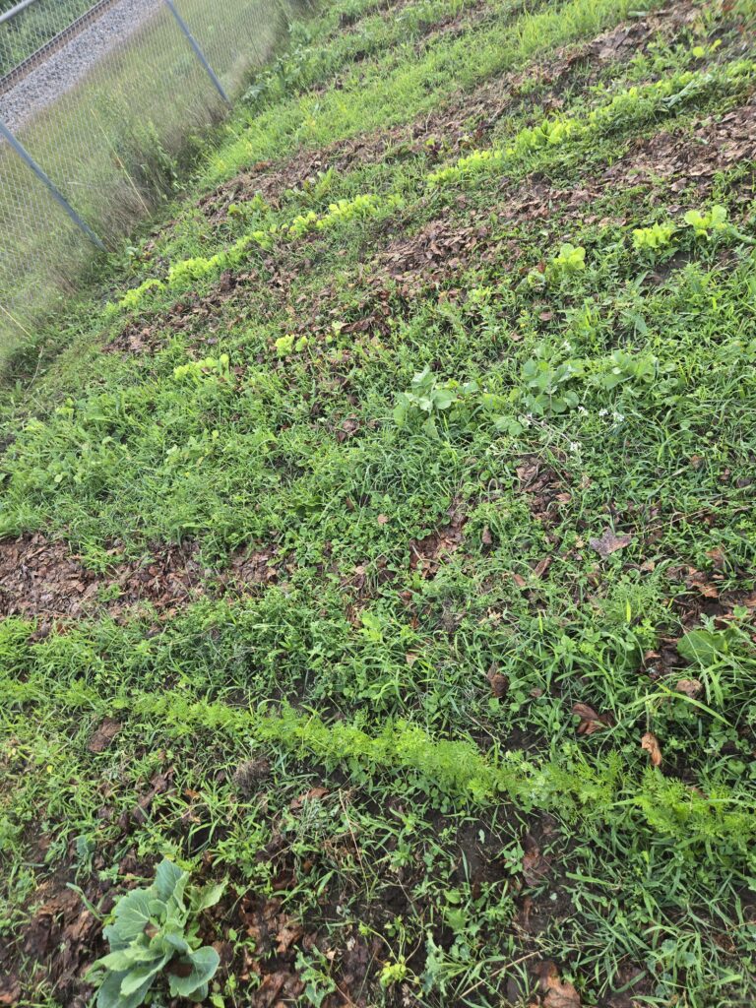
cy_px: 504
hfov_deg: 58.9
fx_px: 670
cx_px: 378
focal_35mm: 23
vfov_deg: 73.9
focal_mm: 5.4
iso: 32
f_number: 1.8
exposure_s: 1/60
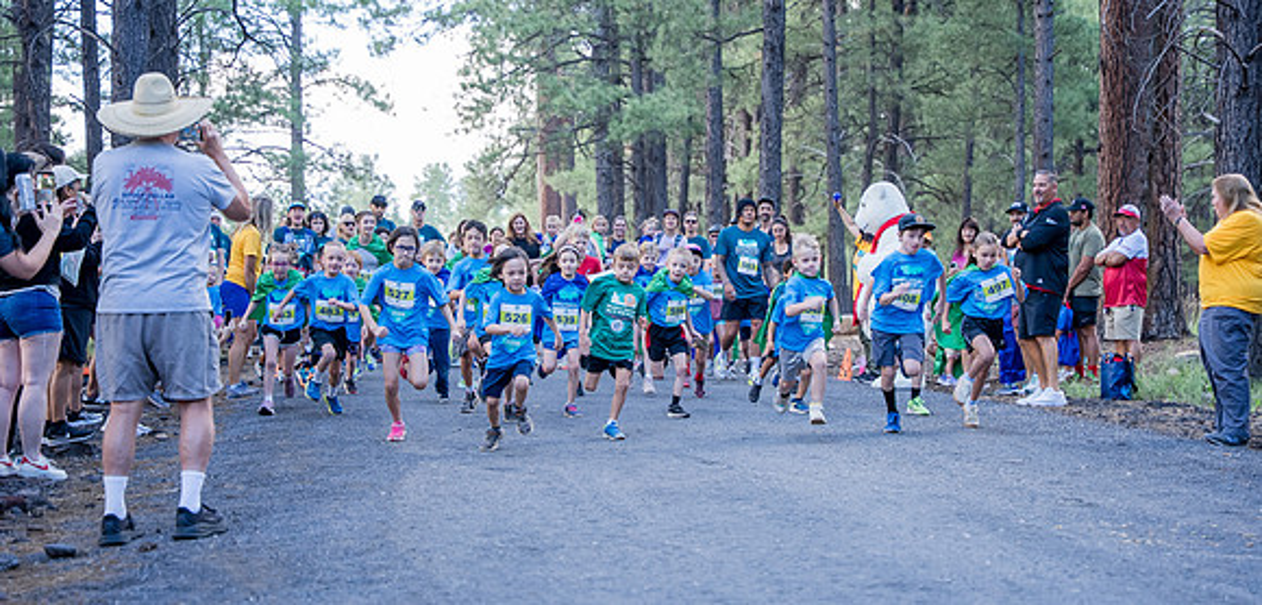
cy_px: 328
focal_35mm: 76
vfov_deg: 14.1
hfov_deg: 28.8
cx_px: 631
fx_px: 2454
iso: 400
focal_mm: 70
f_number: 3.2
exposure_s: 1/250
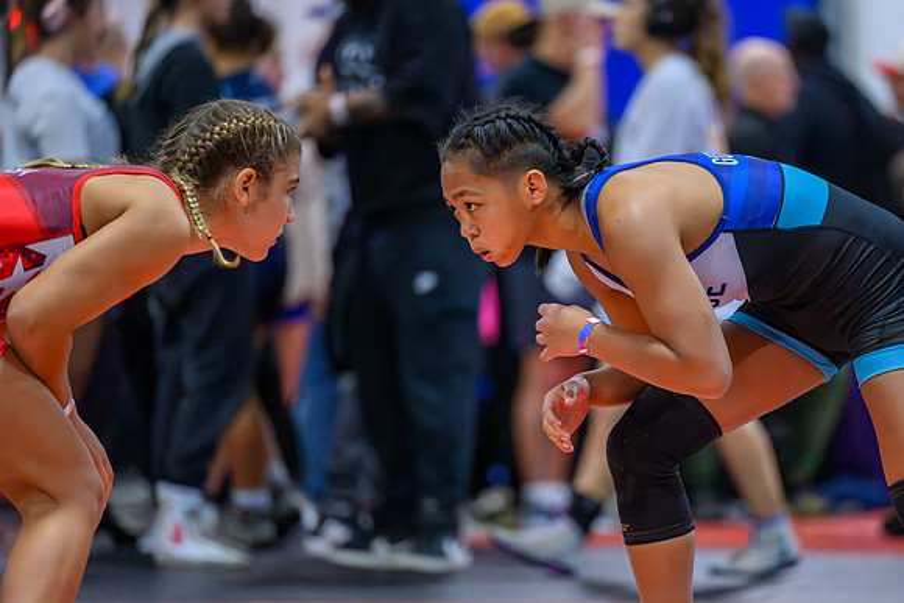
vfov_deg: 5.6
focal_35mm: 247
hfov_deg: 8.3
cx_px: 559
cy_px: 326
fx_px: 6207
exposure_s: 1/640
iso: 14400
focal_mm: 200
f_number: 2.8
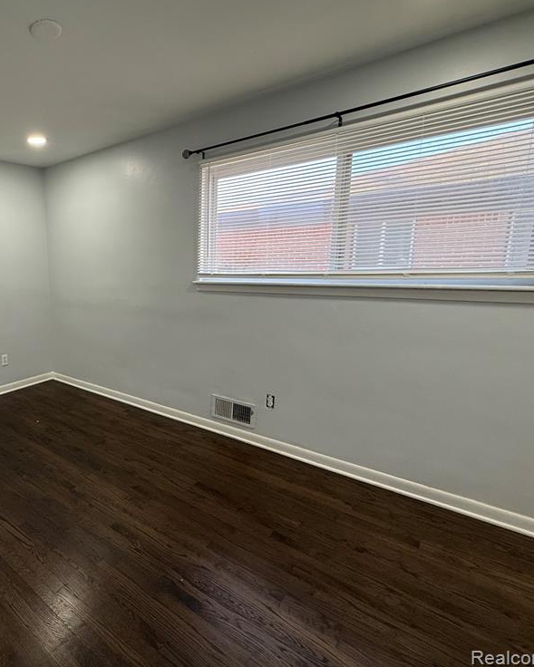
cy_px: 324
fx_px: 375
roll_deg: +2.0
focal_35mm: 19
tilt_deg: -8.7
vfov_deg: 83.3
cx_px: 99
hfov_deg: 64.0
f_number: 2.2
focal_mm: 2.22
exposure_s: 1/120
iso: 160
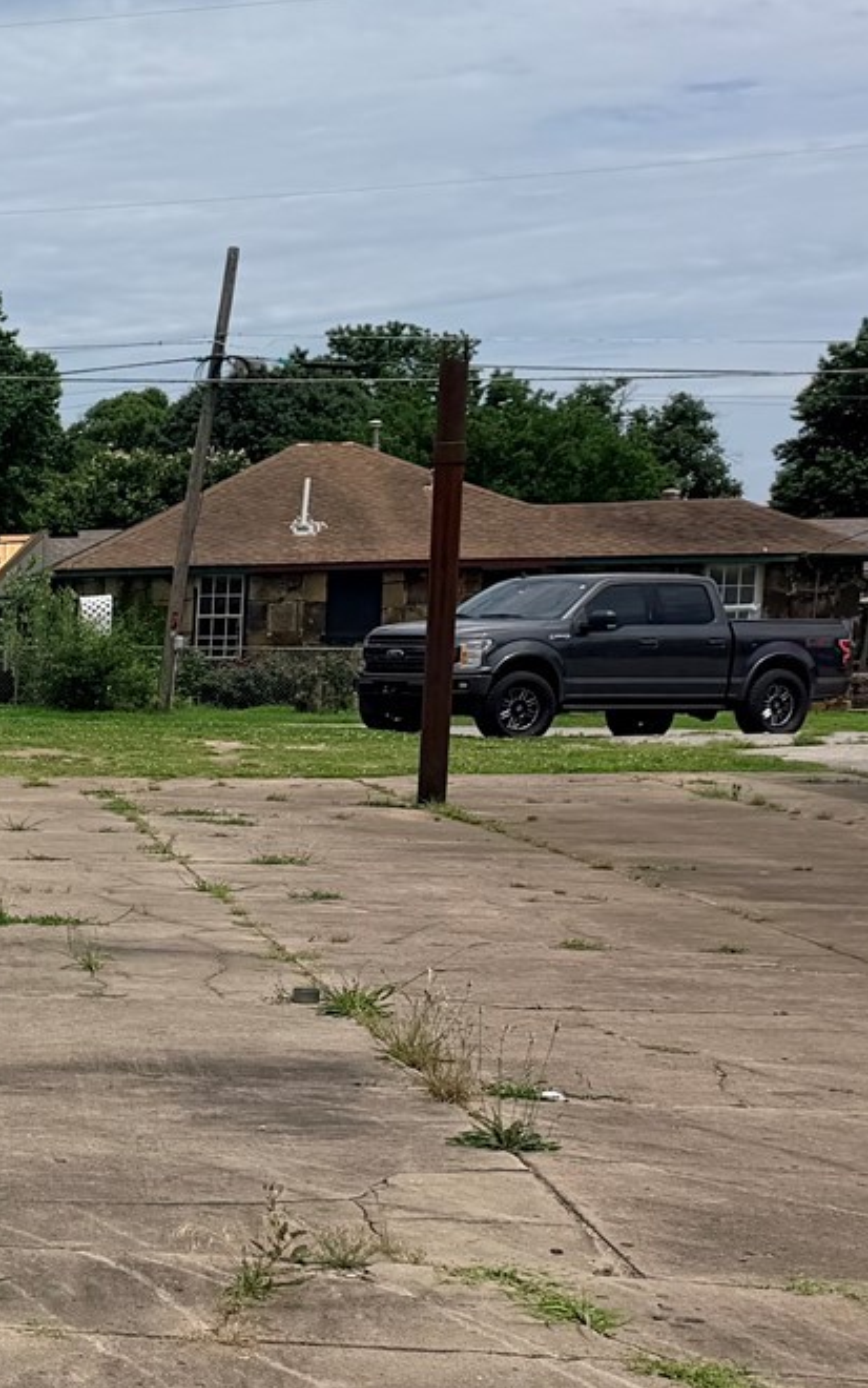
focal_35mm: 74
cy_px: 1005
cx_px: -1133
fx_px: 2798
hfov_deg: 13.5
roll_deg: +0.8
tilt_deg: -7.1
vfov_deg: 27.5
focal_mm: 6.76
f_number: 1.78
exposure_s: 1/9091
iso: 80
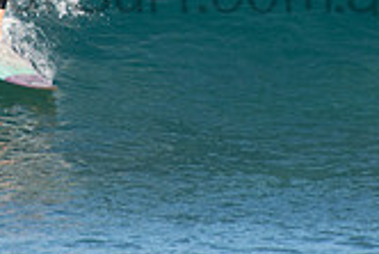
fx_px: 22032
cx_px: 171
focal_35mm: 2091
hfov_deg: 1.0
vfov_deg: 0.7
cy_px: -40
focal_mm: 400
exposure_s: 1/1000
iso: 320
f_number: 5.6
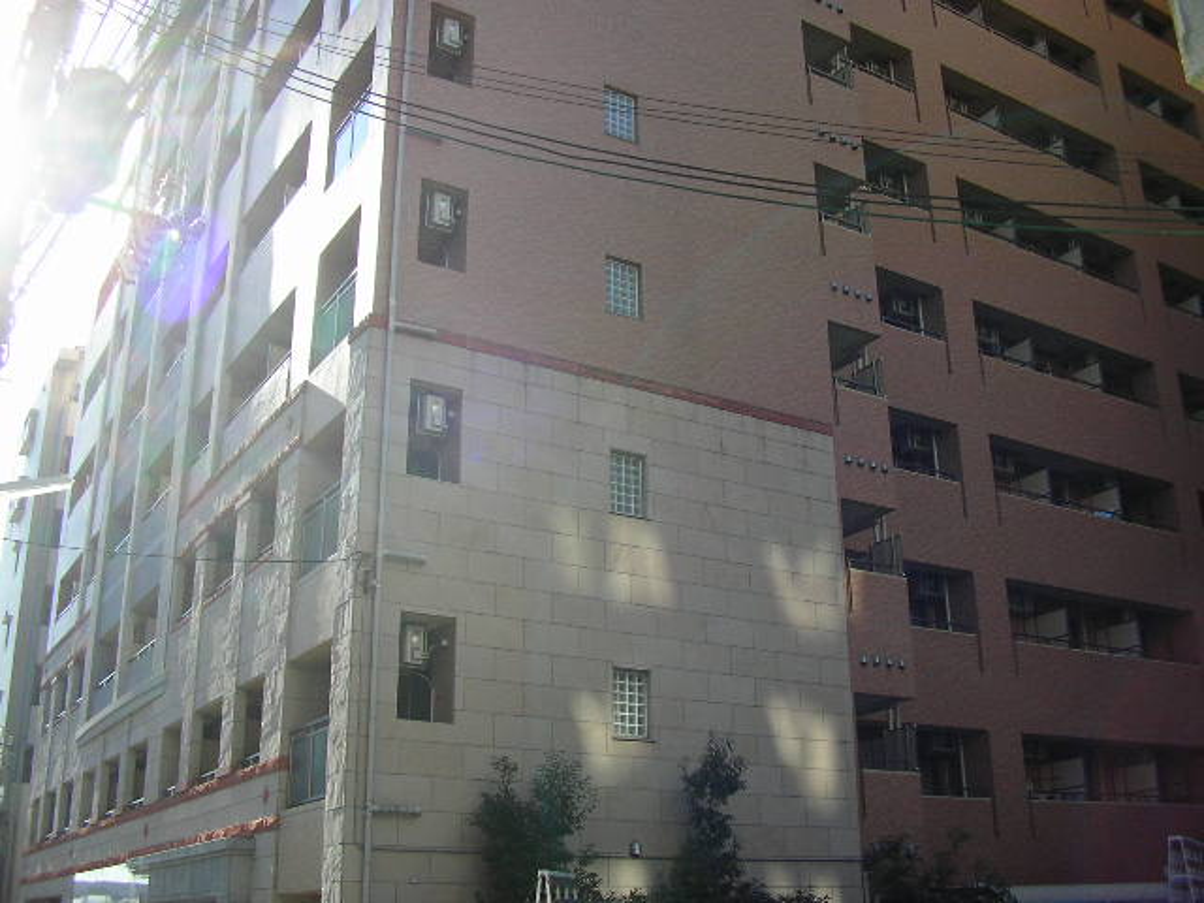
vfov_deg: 37.7
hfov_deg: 49.0
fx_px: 1322
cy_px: 452
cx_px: 602
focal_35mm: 38
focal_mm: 5.8
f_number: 2.9
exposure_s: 1/456
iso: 71
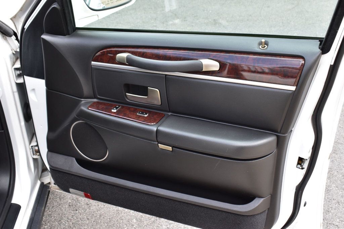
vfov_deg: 28.9
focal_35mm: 46
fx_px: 444
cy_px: 114
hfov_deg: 42.3
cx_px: 172
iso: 400
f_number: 9
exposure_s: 1/125
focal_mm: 31
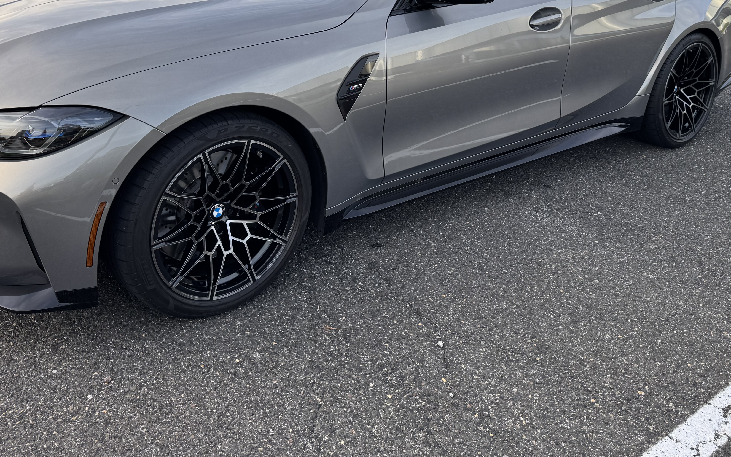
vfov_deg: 33.1
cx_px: 388
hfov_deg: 52.7
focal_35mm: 37
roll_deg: -4.6
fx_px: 737
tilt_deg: -12.4
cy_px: 71
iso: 80
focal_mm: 6.76
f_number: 1.78
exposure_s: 1/723
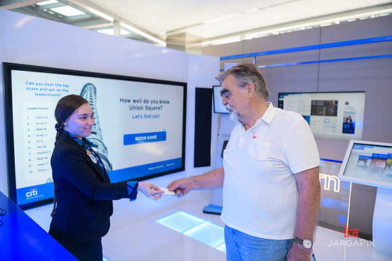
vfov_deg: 53.2
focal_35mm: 24
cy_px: 130
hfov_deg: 73.7
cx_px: 196
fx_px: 261
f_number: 3.2
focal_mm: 24
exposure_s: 1/200
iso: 400
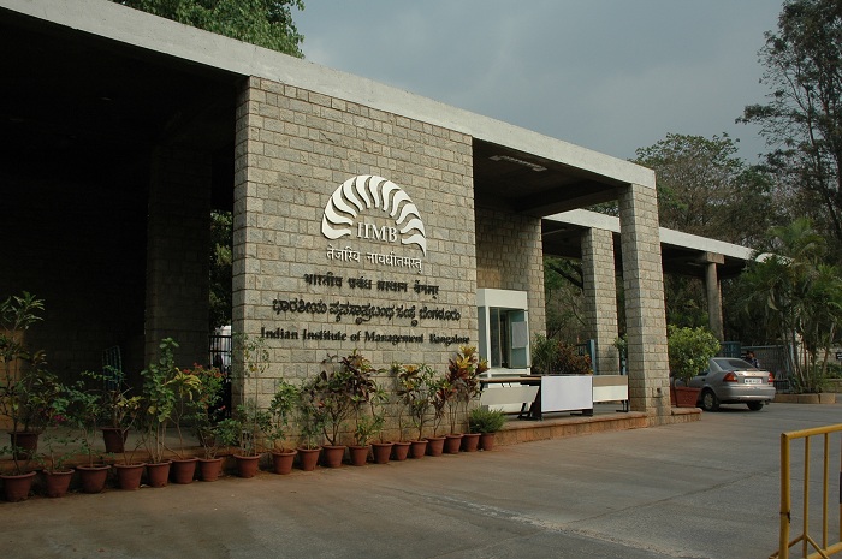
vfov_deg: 43.5
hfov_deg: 62.0
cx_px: 421
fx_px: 701
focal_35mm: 30
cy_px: 280
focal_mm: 20
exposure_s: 1/250
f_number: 8
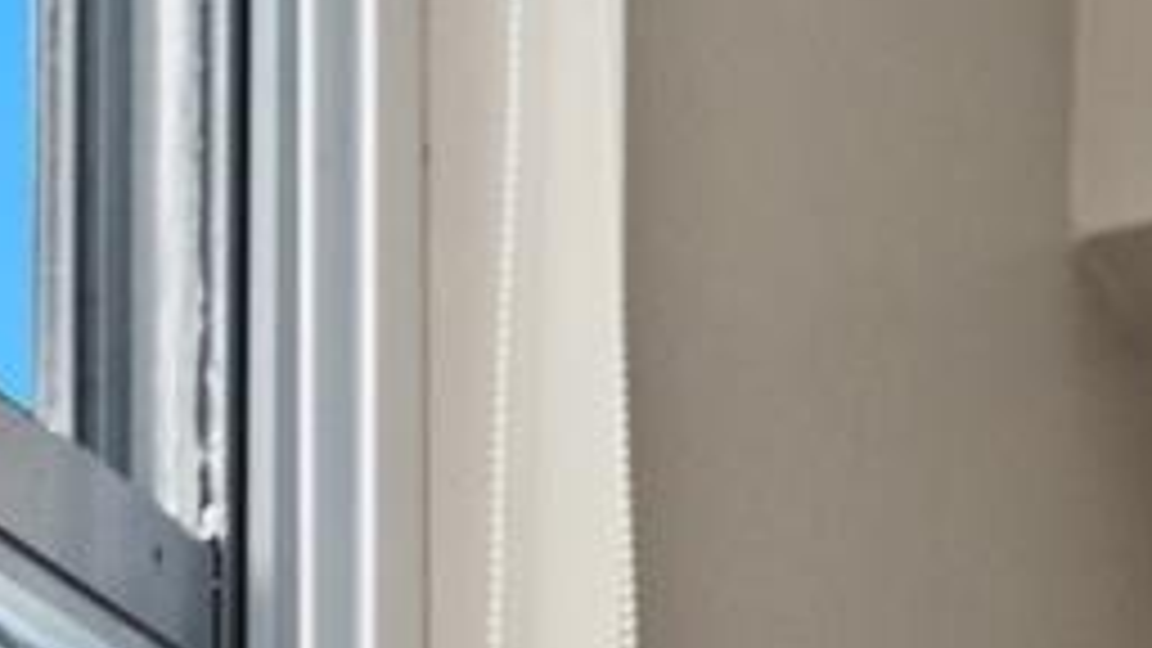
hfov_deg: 11.5
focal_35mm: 157
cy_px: 2212
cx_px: -1530
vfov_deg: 6.7
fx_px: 4796
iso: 200
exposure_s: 1/80
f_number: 8
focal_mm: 24
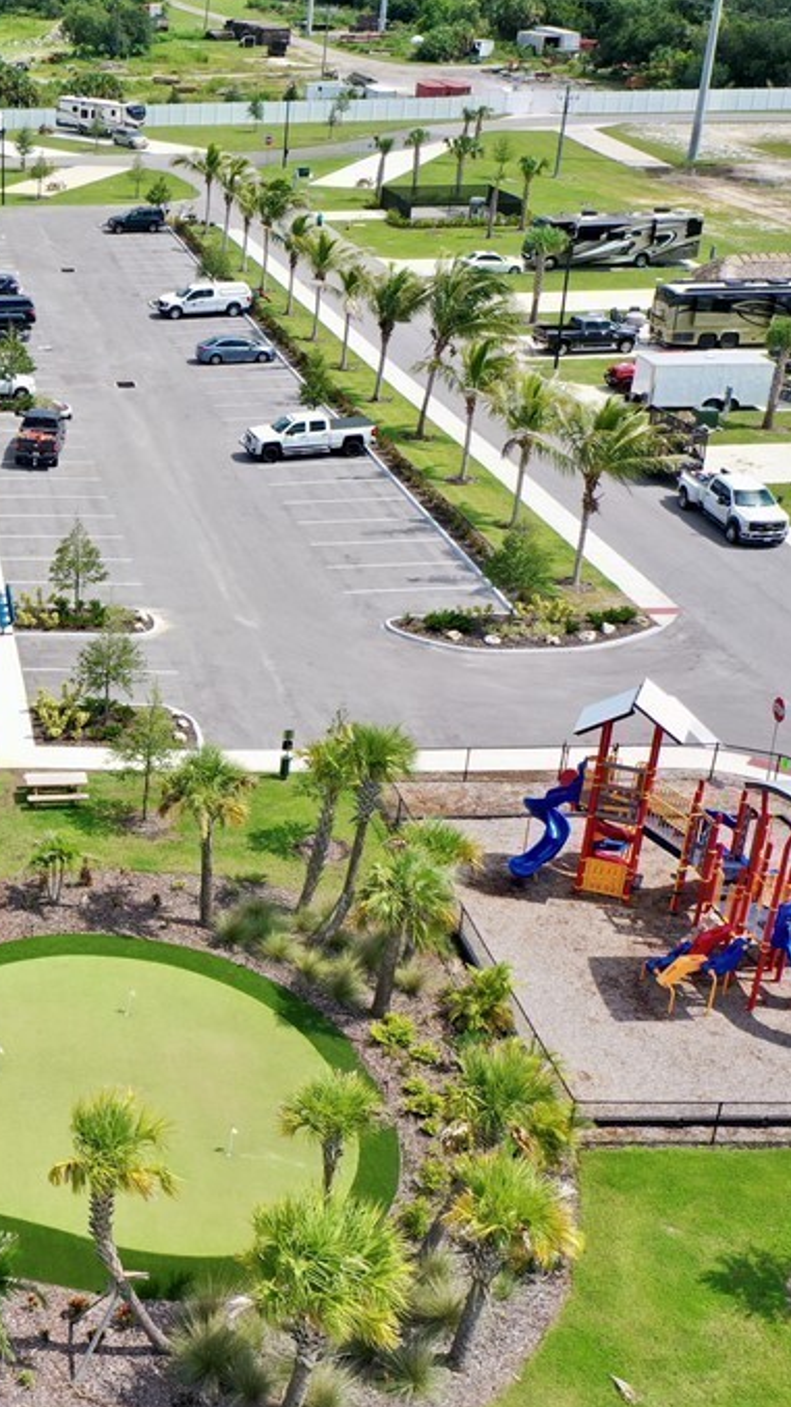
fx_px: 1754
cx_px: -133
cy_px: 741
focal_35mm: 47
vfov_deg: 43.7
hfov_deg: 23.4
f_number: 5.6
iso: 100
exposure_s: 1/320
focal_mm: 10.26
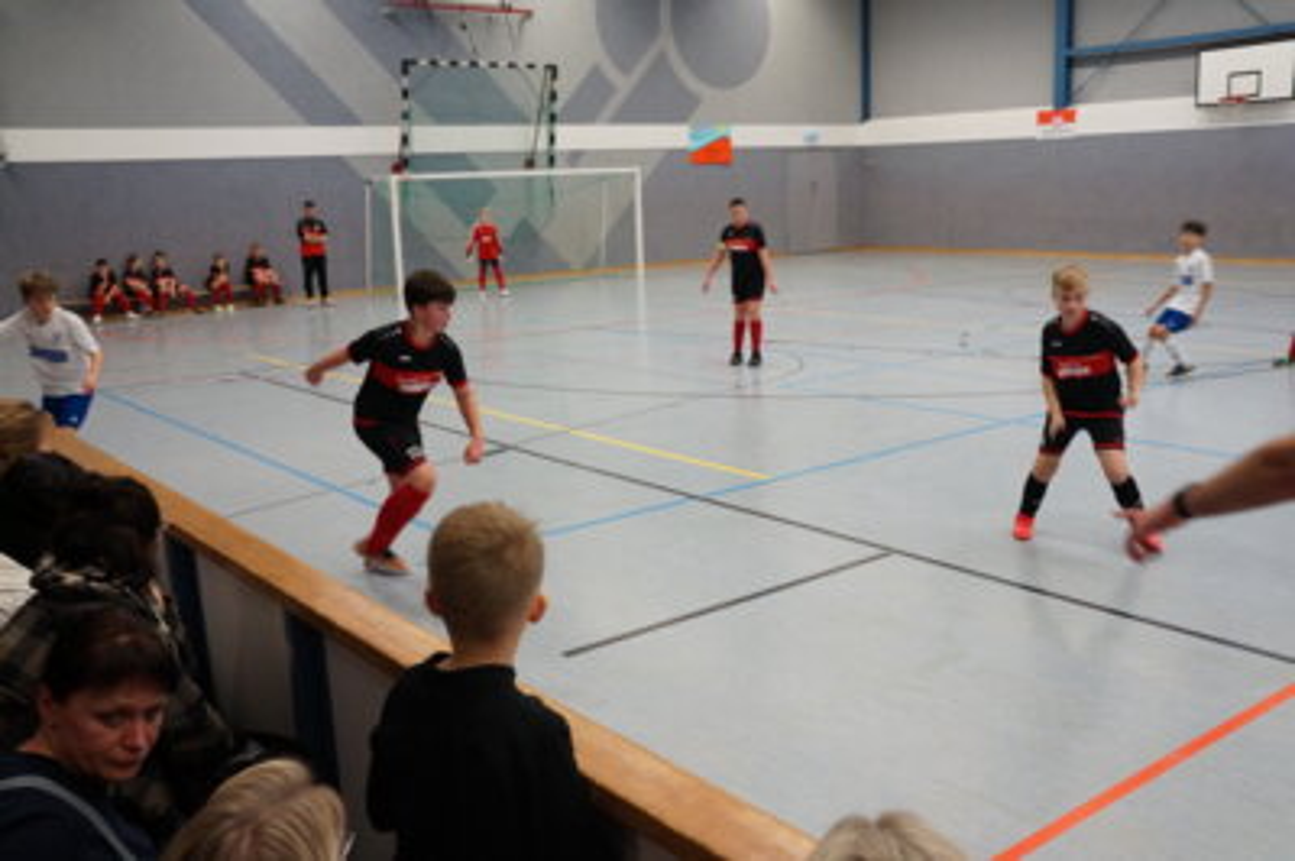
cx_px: 648
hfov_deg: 57.3
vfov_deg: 39.9
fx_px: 1186
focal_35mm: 33
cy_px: 430
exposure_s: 1/60
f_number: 7.1
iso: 1600
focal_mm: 22
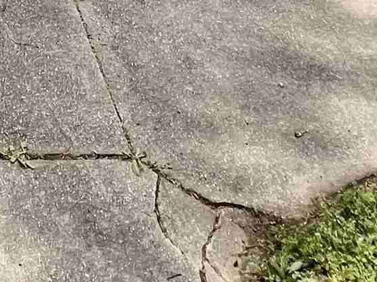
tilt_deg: +3.8
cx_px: -82
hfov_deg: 24.4
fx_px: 784
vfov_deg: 12.5
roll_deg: -0.1
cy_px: -491
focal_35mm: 72
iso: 32
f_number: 1.8
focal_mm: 1.57
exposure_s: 1/378
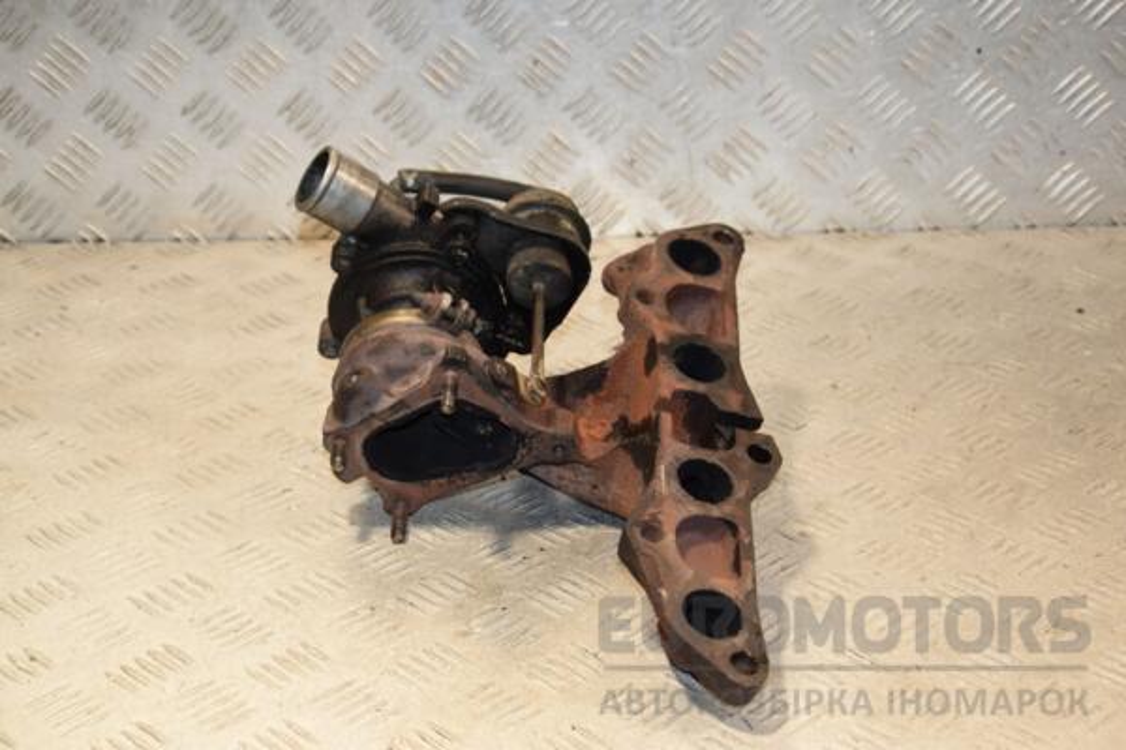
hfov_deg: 28.1
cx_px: 563
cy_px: 375
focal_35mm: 72
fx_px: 2252
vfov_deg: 18.9
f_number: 6.3
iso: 800
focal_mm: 48
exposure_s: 1/200
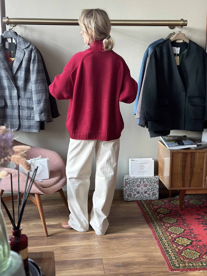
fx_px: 383
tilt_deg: -12.4
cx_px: 104
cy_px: 138
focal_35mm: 48
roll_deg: -1.4
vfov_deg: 39.7
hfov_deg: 30.3
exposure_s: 1/80
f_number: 1.78
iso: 125
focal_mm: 6.86
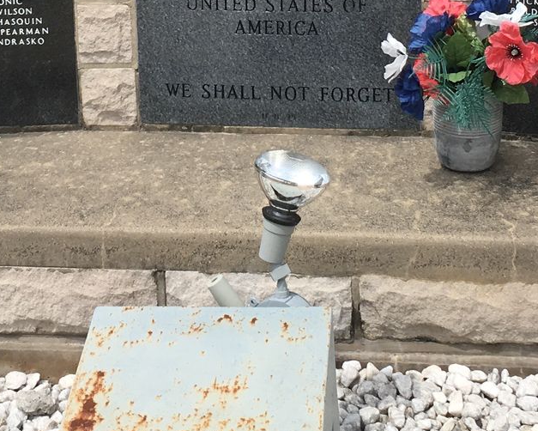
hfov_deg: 21.0
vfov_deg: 16.3
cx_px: 278
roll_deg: +1.6
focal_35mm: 91
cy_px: -75
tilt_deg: -12.6
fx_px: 1449
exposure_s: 1/1374
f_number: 2.2
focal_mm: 4.15
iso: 25
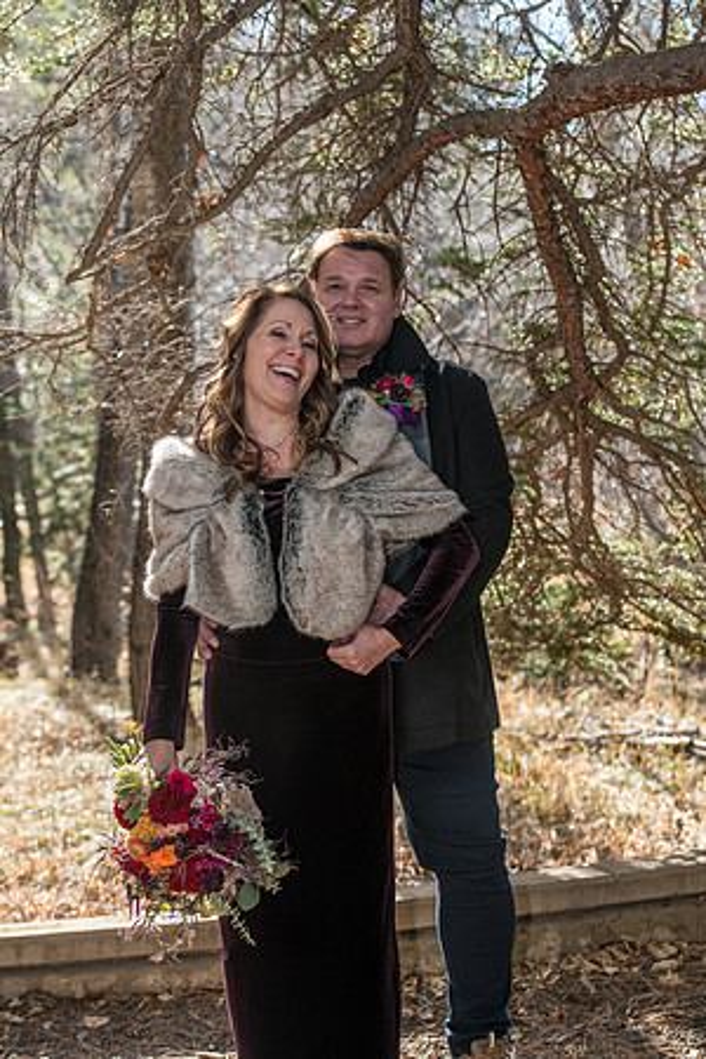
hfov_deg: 17.1
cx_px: 353
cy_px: 530
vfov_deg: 25.4
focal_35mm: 80
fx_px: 2353
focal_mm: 80
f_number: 4.5
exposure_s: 1/160
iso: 100
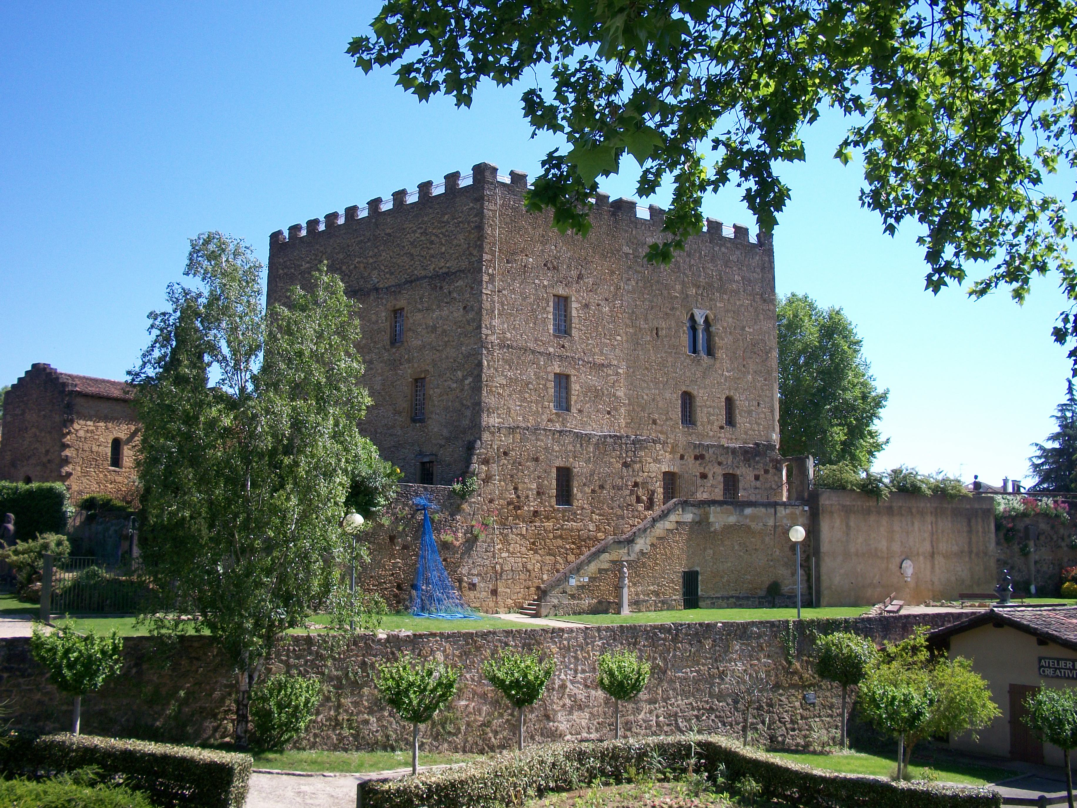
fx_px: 1089
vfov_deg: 40.7
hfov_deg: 52.6
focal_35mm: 35
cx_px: 538
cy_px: 404
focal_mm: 6.3
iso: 80
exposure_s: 1/200
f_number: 5.6
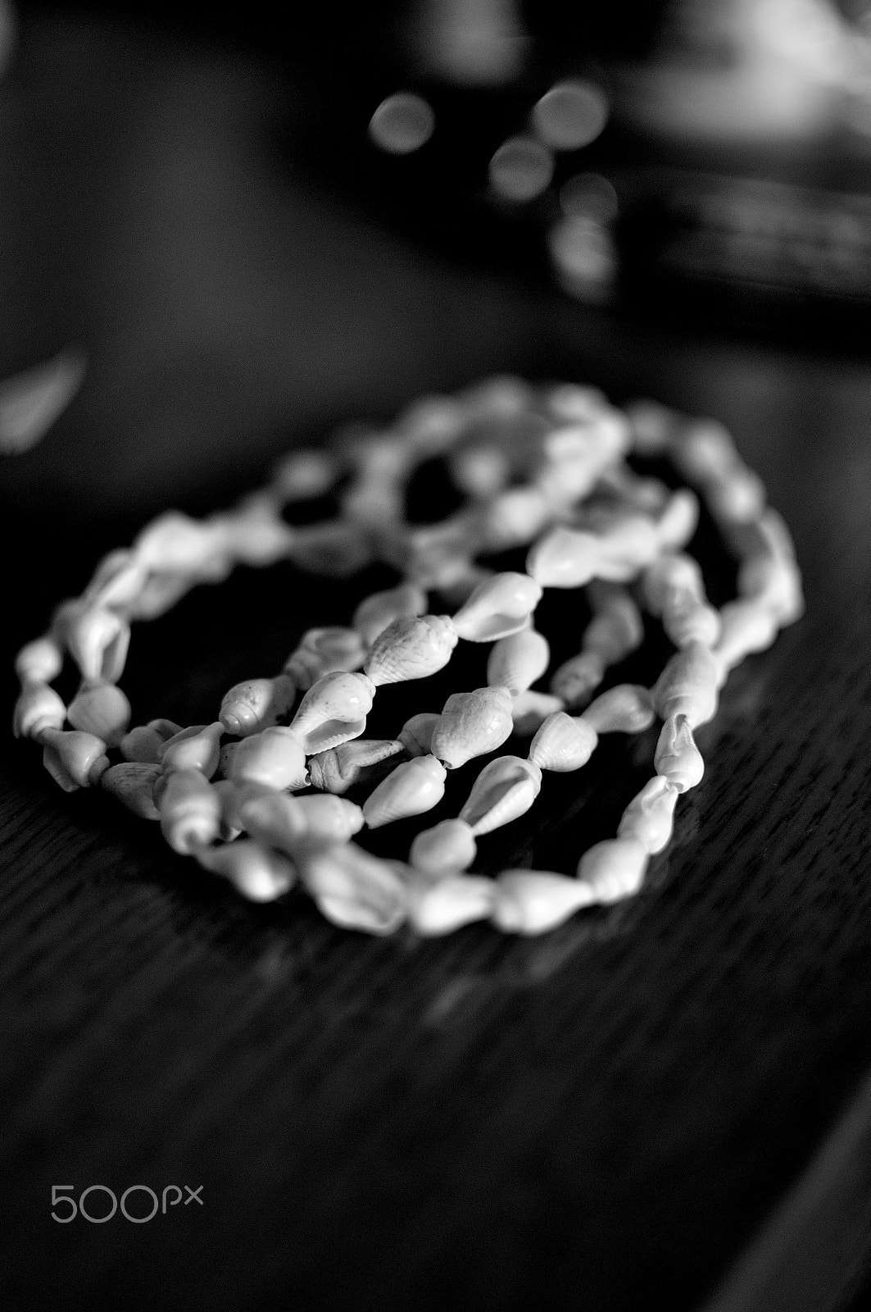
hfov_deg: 25.7
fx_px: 1910
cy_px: 656
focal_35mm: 52
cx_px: 436
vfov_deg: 37.9
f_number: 1.8
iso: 200
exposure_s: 1/160
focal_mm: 35
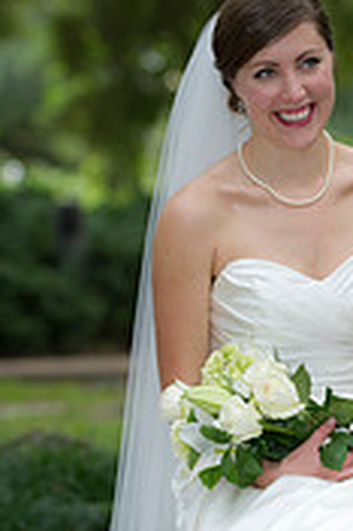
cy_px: 416
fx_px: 3846
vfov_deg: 7.9
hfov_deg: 5.2
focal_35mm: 261
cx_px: 327
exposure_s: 1/160
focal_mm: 102
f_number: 2.8
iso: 400
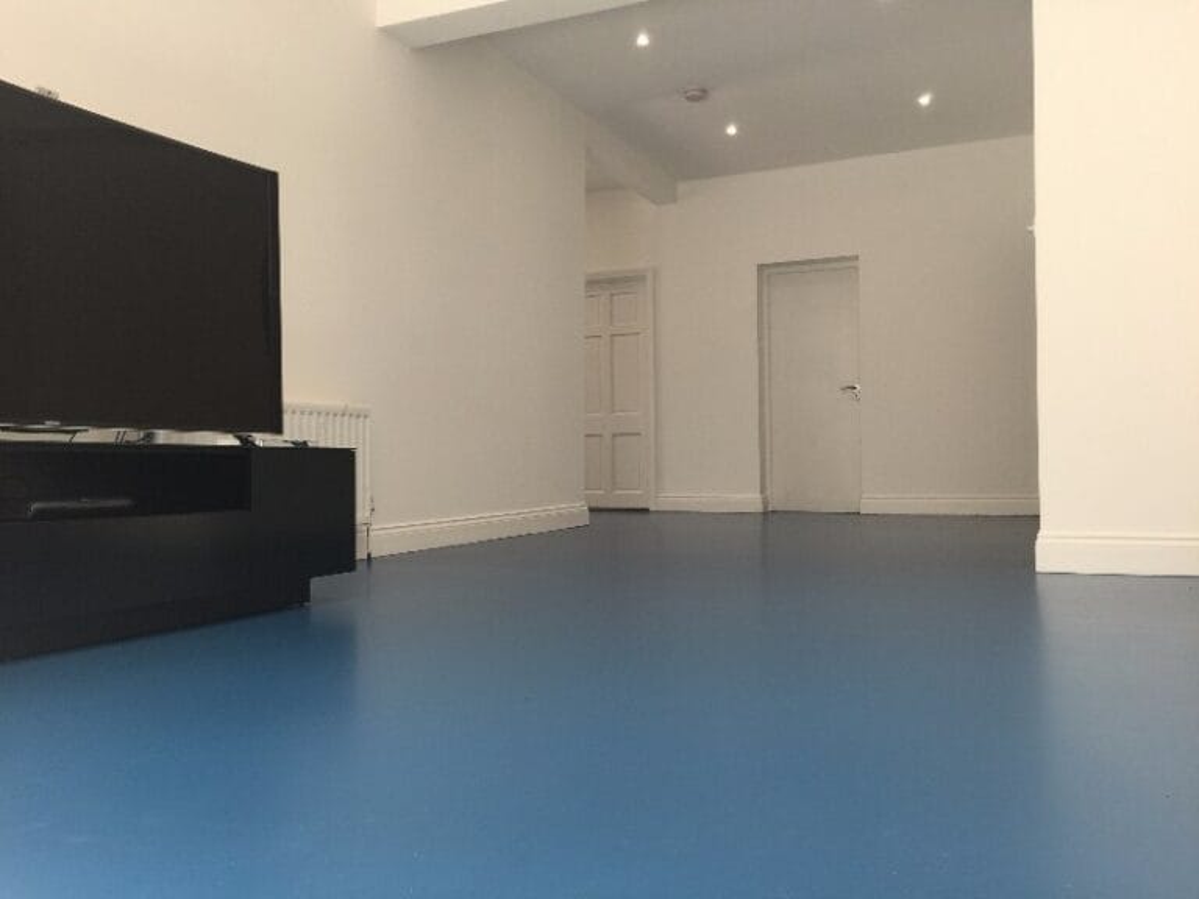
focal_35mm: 29
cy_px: 450
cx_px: 600
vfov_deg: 48.2
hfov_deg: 61.7
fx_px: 1004
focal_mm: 4.15
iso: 32
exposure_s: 1/40
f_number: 2.2
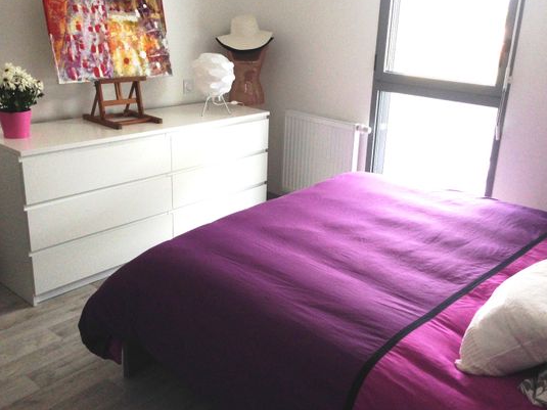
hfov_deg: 50.0
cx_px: 306
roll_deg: -3.5
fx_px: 585
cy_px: 183
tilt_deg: -18.8
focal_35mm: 37
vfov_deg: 38.6
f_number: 2.4
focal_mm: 4.12
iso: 80
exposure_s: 1/120
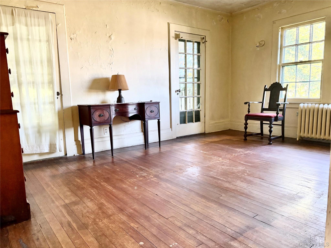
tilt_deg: -8.3
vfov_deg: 53.1
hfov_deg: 67.3
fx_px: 249
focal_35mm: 26
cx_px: 166
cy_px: 124
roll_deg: +1.5
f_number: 1.6
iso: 320
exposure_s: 1/60
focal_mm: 5.96
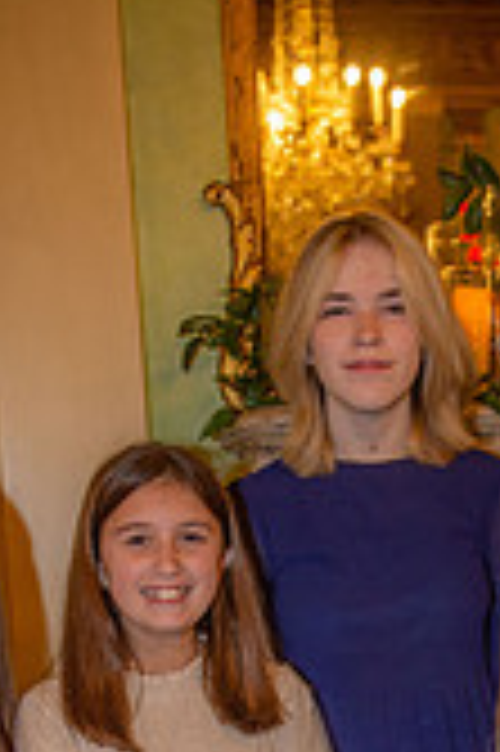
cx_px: 309
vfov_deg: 24.7
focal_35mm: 78
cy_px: 766
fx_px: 1628
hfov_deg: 17.4
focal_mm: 29
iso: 1250
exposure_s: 1/100
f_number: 2.8
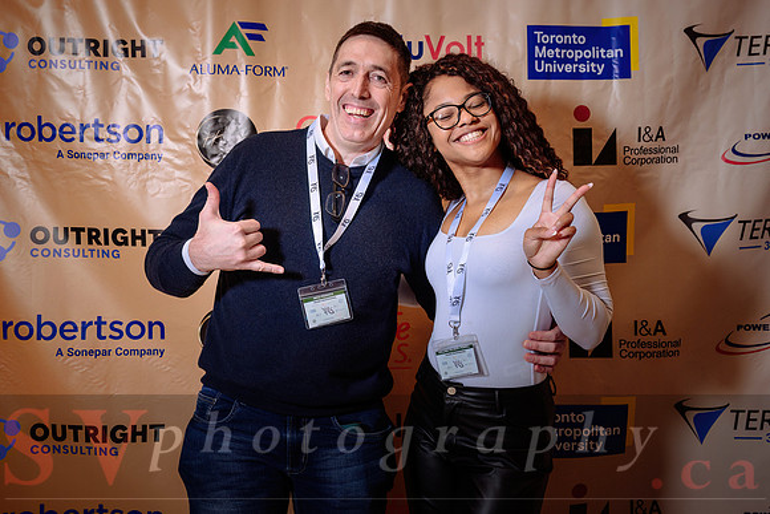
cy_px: 224
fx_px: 965
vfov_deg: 29.8
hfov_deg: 43.5
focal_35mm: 45
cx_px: 385
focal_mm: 40
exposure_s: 1/200
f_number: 4
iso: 640
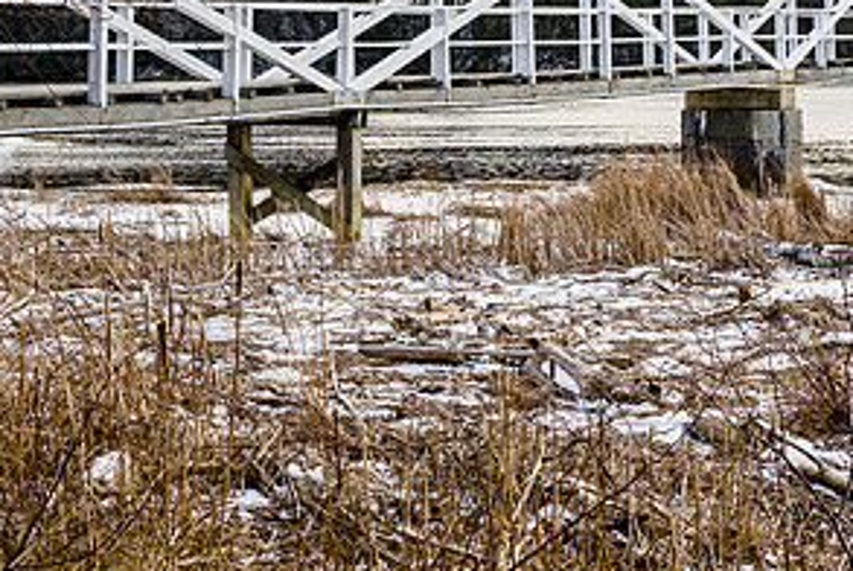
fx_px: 2111
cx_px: 725
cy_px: 150
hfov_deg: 22.4
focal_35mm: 89
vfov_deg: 15.3
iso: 200
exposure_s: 1/200
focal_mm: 30.2
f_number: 10
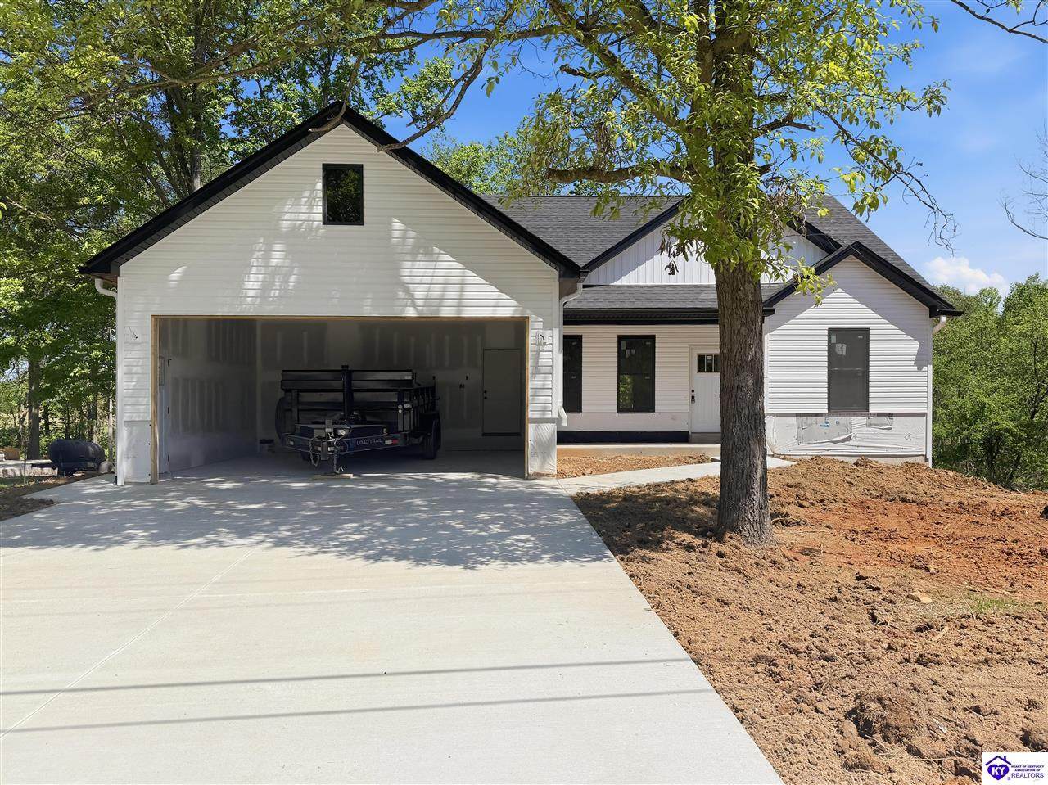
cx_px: 524
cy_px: 392
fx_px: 726
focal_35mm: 24
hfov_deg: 71.6
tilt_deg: -3.7
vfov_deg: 56.8
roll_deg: -0.8
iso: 80
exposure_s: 1/7353
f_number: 1.8
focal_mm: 6.8
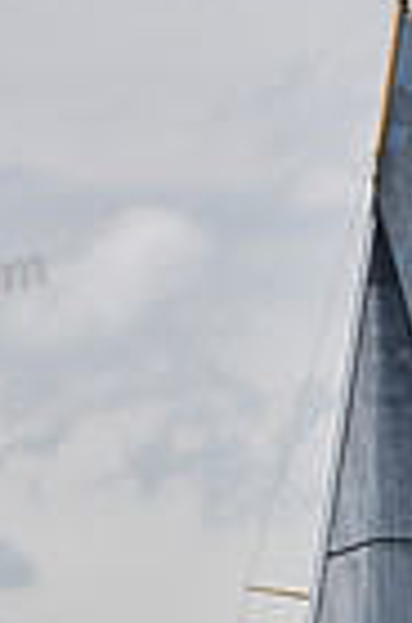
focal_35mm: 544
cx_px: 280
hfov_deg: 2.5
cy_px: 919
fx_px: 9385
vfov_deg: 3.8
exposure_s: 1/800
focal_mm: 130
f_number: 6.3
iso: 320
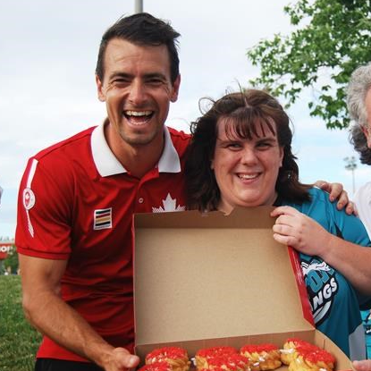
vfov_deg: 30.6
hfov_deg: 30.2
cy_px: 184
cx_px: 264
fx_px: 679
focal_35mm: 56
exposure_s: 1/500
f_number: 4.2
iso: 200
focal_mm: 28
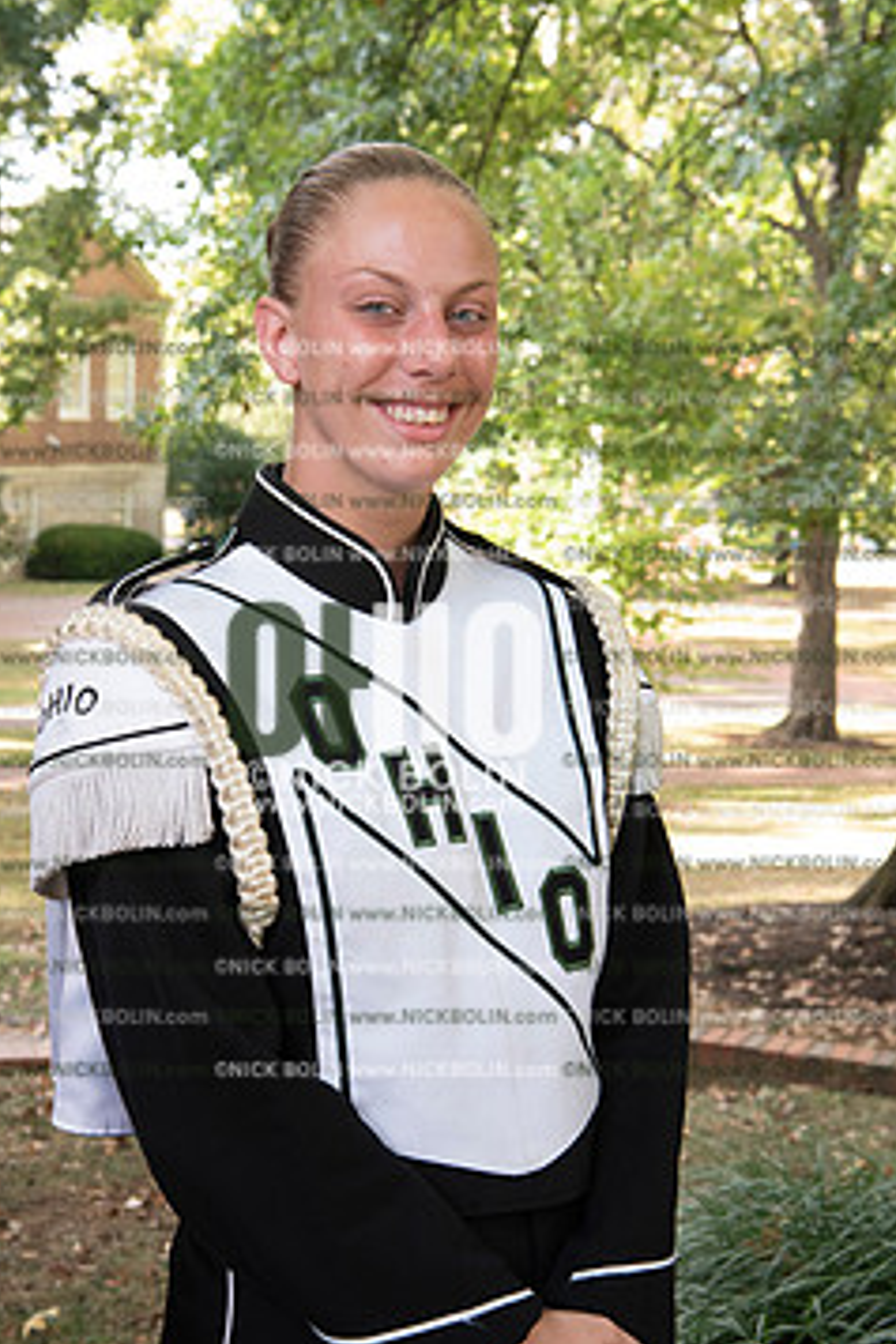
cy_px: 708
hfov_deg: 21.6
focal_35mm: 63
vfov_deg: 31.9
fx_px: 2352
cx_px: 384
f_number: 8
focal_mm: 50
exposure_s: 1/100
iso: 800
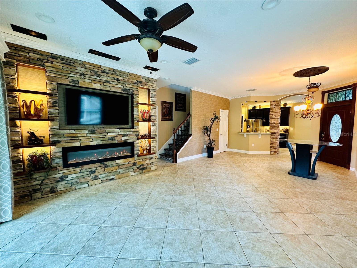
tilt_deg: -3.7
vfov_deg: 85.7
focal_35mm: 14
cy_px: 134
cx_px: 178
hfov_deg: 102.1
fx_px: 144
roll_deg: -0.6
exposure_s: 1/60
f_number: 2.2
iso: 250
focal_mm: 2.22
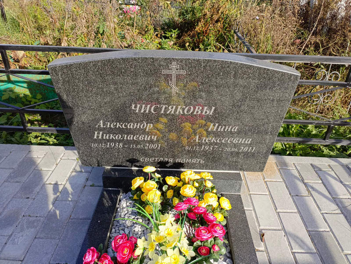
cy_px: 132
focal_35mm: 25
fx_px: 253
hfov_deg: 69.4
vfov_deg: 54.9
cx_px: 176
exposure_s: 1/535
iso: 107
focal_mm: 4.76
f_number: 1.69
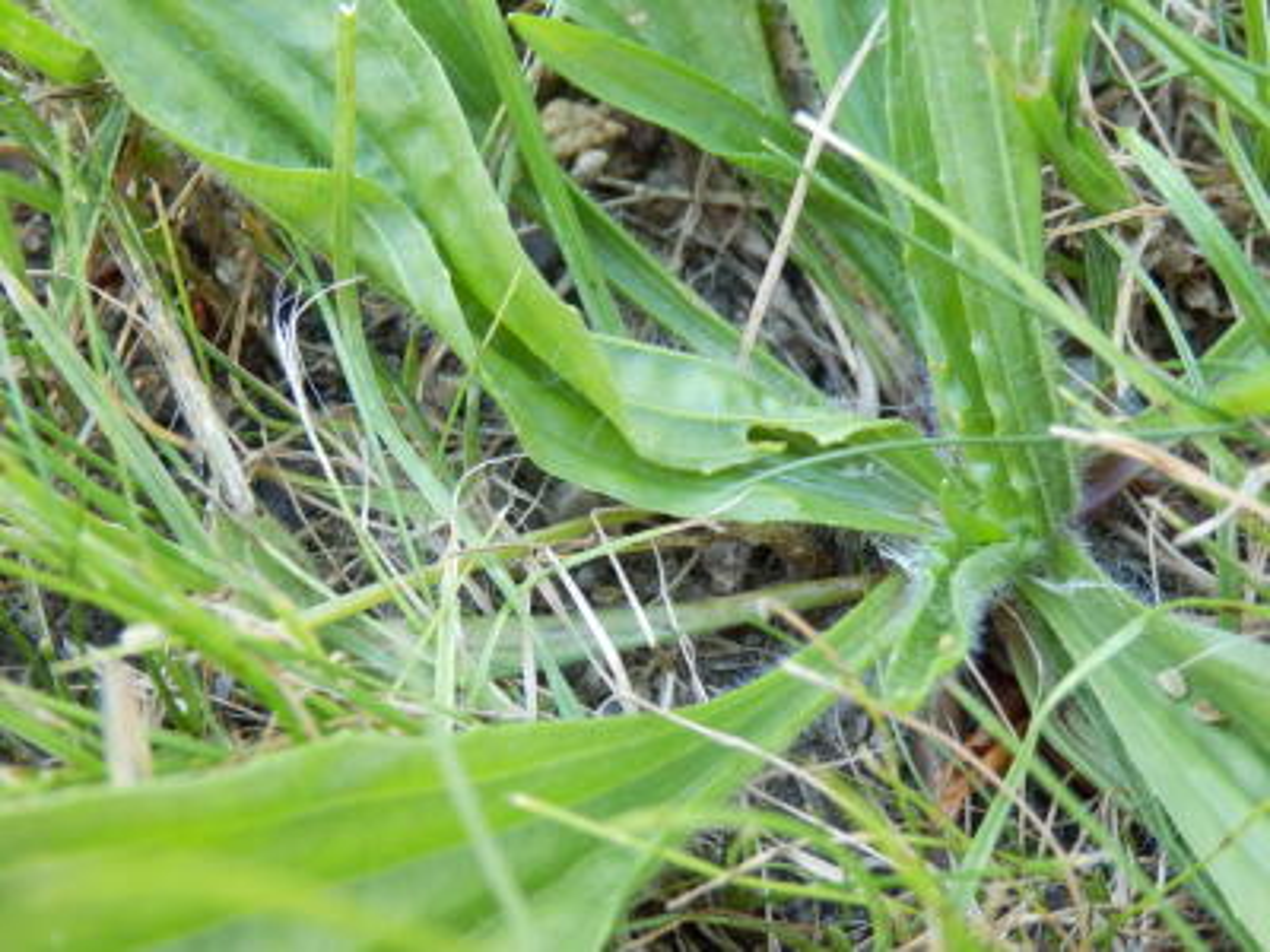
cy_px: 476
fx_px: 2421
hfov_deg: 29.4
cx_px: 635
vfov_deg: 22.3
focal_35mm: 66
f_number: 4.4
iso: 400
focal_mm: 11.9
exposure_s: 1/100
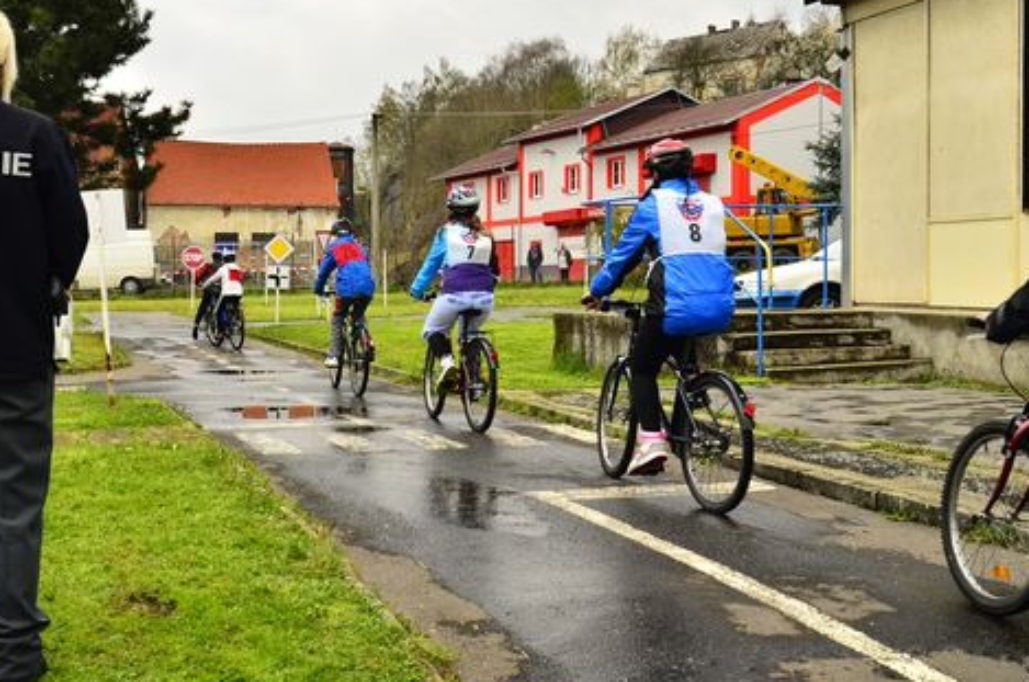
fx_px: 1284
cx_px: 336
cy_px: 292
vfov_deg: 29.7
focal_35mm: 45
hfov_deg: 43.0
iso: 200
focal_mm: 22
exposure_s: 1/100
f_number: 8
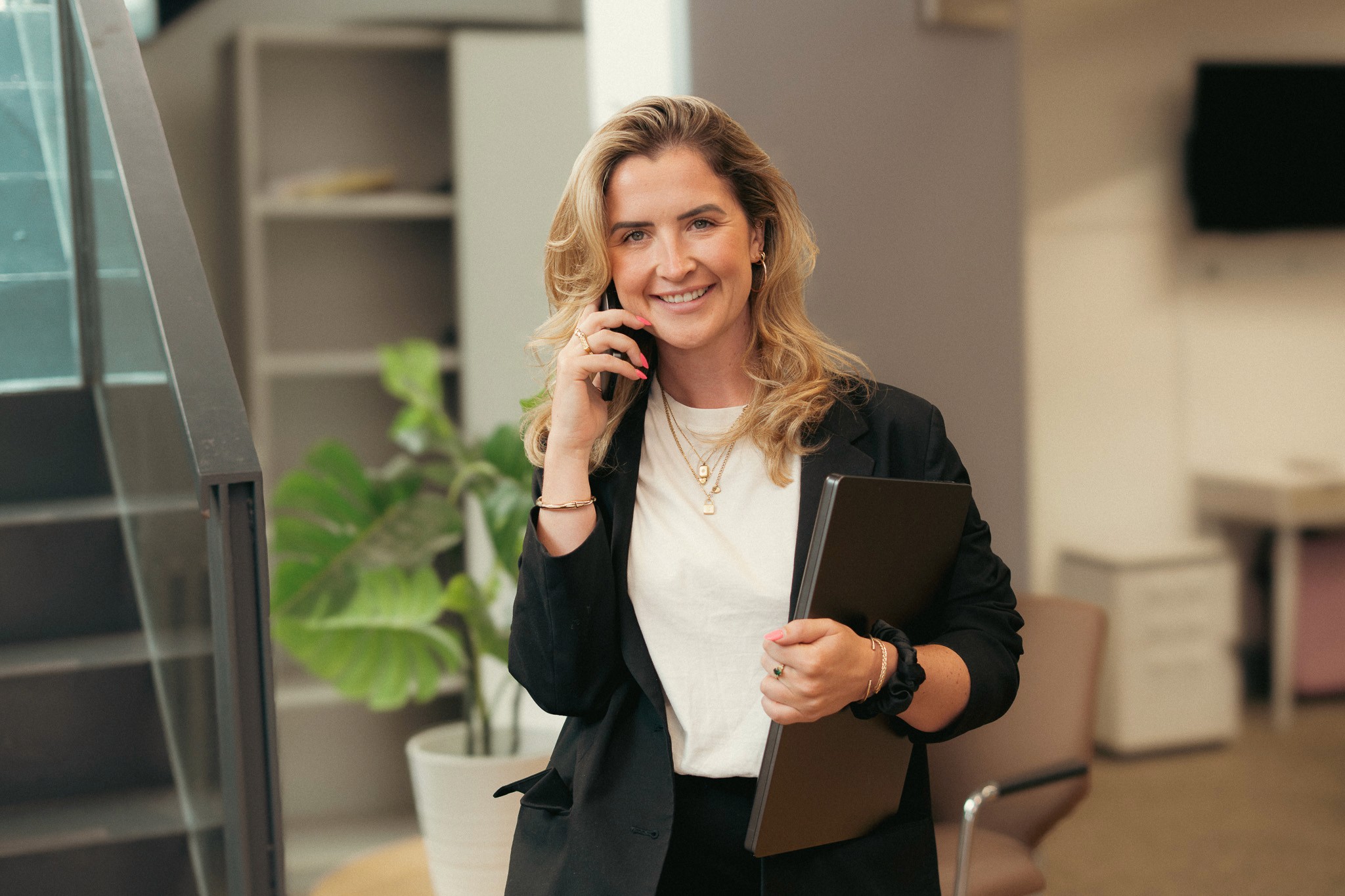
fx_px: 1940
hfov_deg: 38.2
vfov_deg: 26.0
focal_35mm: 52
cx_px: 699
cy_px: 431
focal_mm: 50
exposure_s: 1/200
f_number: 2.5
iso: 800
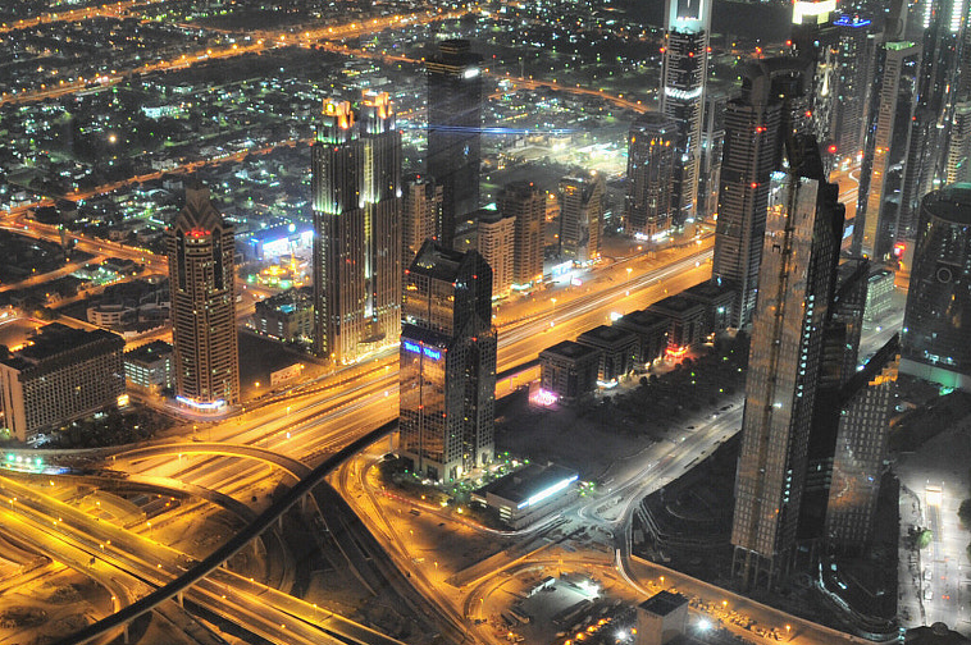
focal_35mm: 57
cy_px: 533
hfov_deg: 34.2
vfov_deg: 23.3
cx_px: 227
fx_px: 1536
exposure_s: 10
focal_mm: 18
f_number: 10
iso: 200
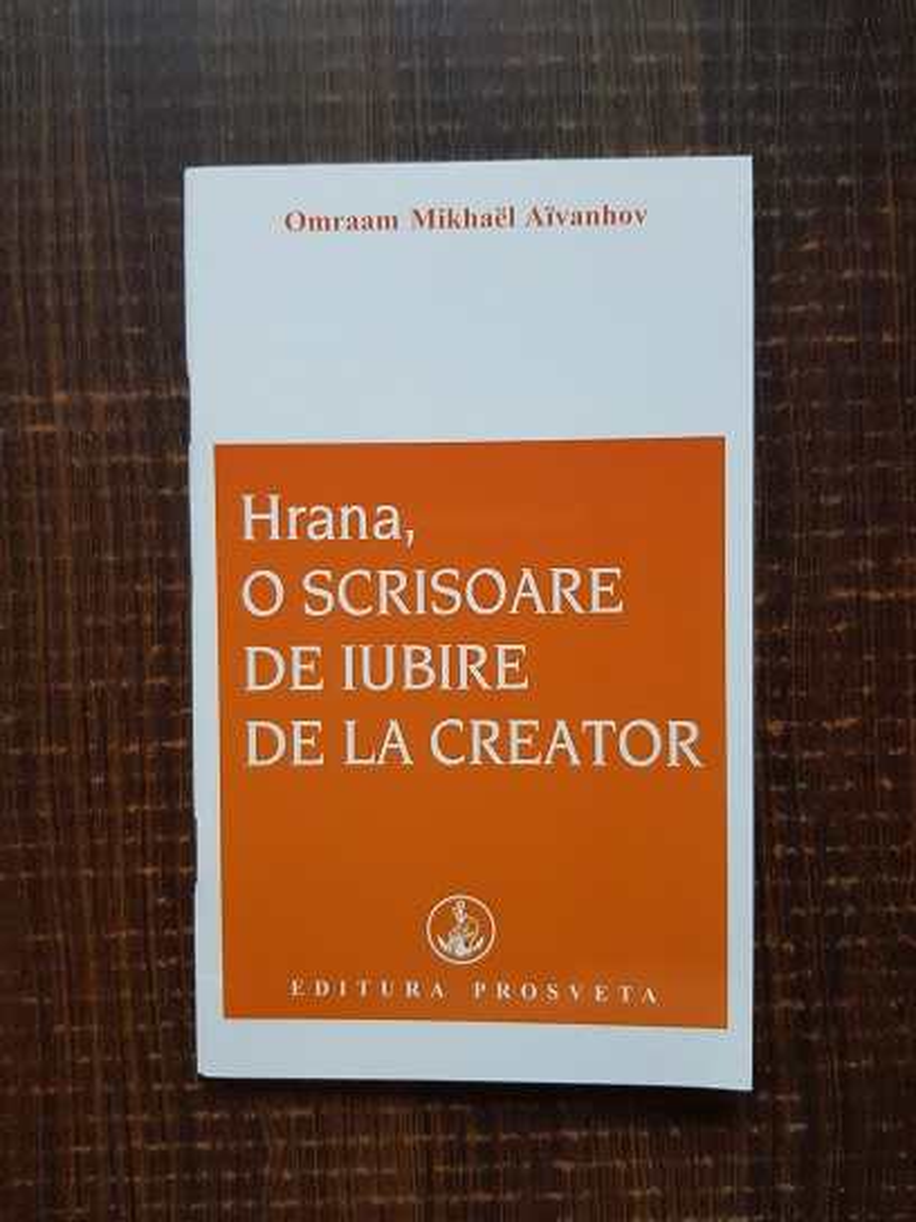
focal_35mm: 26
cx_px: 458
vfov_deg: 67.3
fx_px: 917
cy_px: 611
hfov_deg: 53.1
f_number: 1.7
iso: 200
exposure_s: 1/22
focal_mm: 4.3
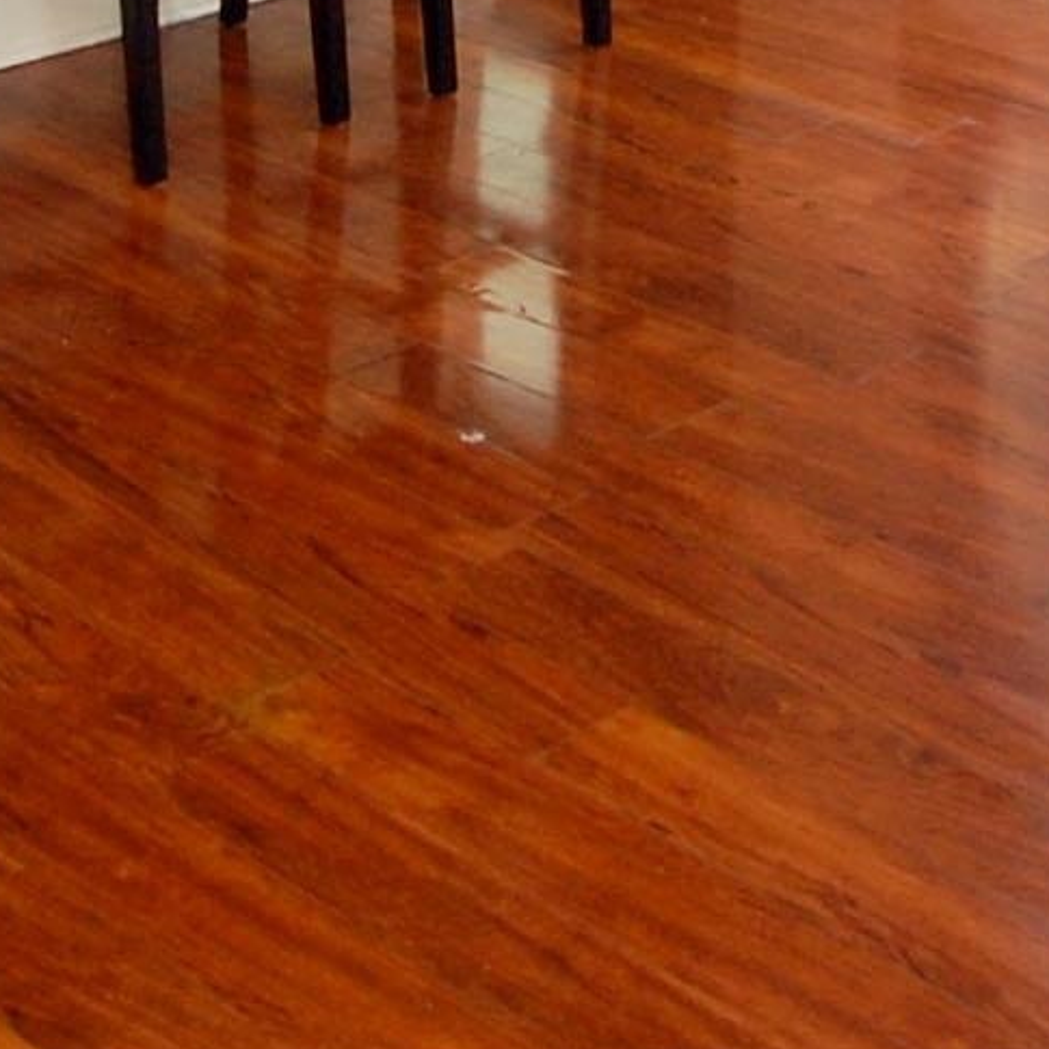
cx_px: 560
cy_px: -606
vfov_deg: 18.8
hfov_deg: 21.9
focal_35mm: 79
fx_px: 2709
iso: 400
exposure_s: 1/60
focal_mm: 10
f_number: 4
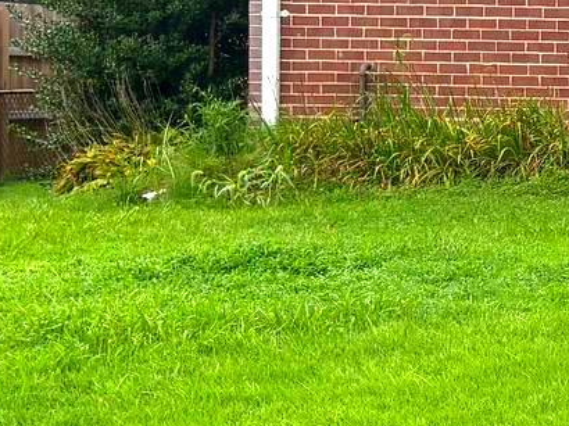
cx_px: 1159
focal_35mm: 130
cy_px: 122
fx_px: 2136
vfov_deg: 11.4
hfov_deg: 13.0
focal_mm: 5.96
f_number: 1.6
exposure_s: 1/597
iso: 50
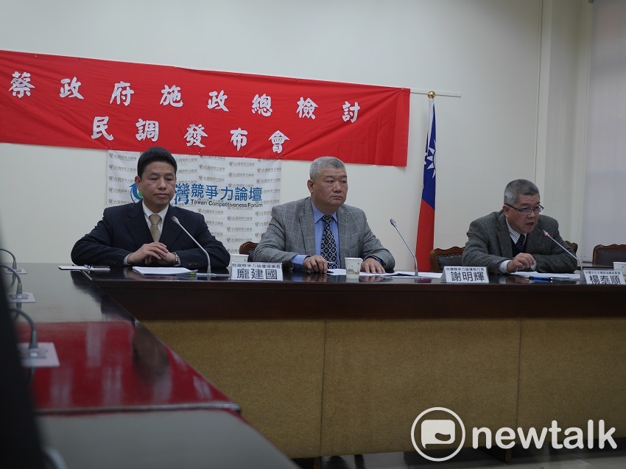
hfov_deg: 41.2
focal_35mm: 46
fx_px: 832
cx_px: 313
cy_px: 234
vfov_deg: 31.5
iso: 200
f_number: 2.8
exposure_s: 1/80
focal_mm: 23
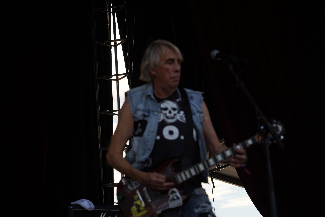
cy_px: 108
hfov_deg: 19.5
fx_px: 948
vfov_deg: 13.0
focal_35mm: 105
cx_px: 162
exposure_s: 1/400
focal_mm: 105
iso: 100
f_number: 5.6
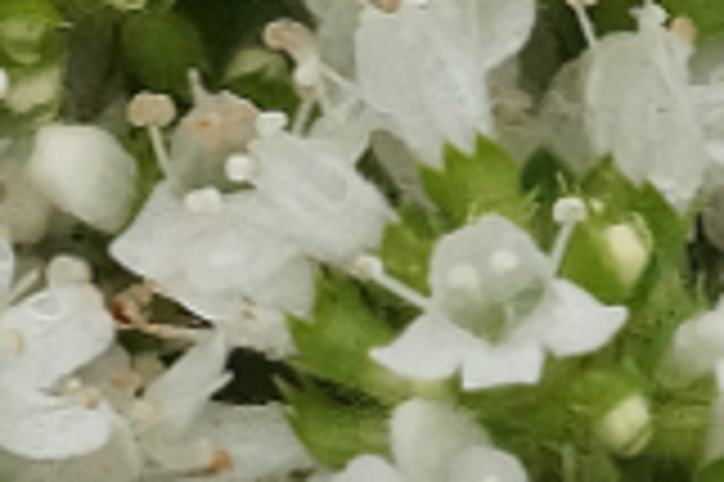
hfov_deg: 1.8
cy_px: 703
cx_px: -558
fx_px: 22441
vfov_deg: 1.2
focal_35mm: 1117
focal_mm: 100
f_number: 11
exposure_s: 1/160
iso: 1600
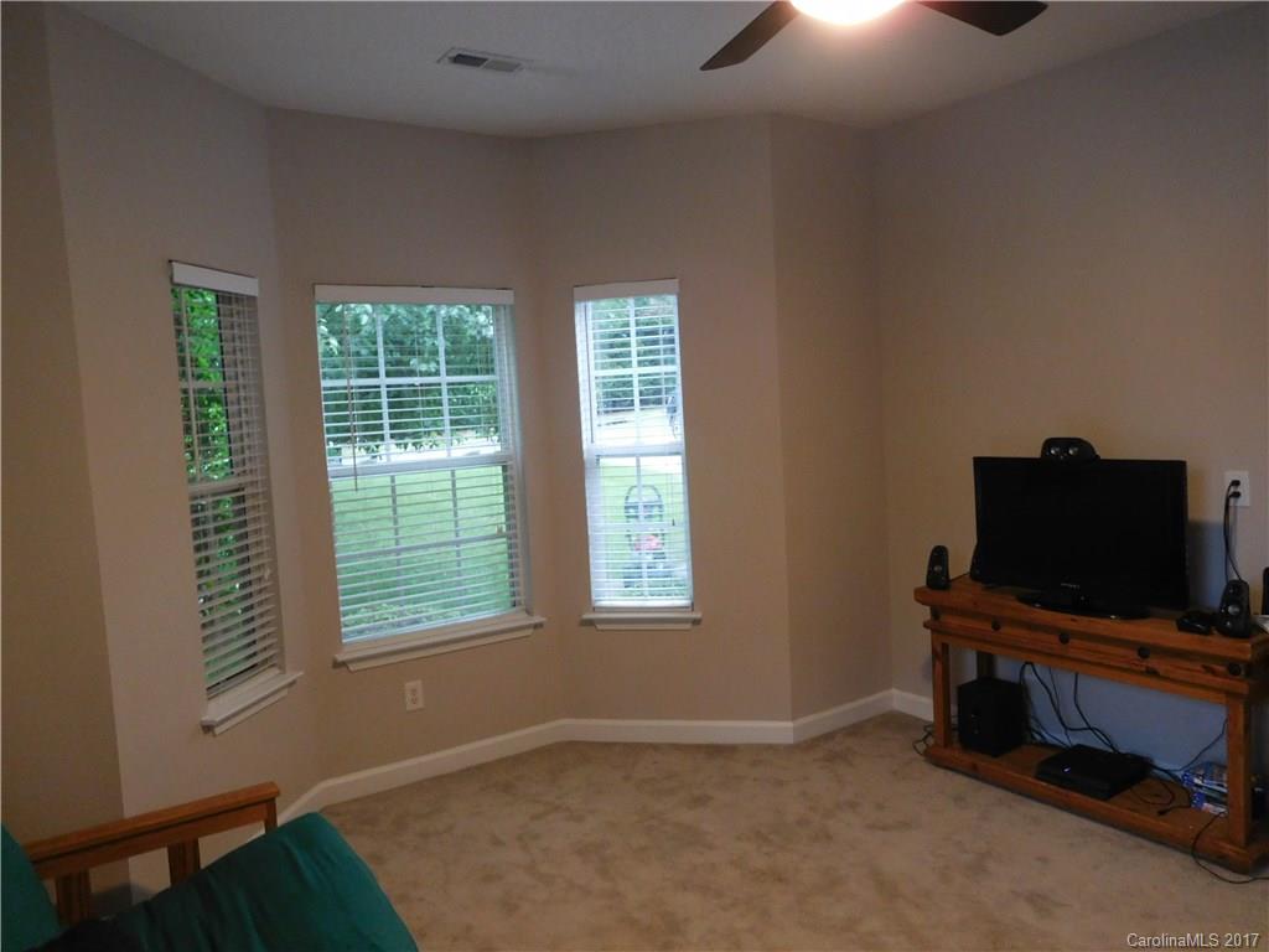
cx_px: 634
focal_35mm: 25
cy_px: 476
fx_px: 916
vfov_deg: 54.9
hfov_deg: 69.4
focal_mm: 4.5
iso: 400
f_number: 3.4
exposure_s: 1/15
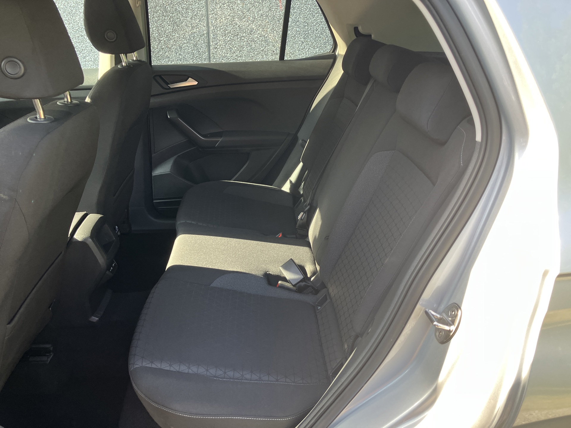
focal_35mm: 28
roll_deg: +0.8
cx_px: 286
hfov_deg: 63.4
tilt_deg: -22.7
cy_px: 214
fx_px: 462
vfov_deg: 49.7
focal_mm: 3.99
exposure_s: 1/121
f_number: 1.8
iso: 50
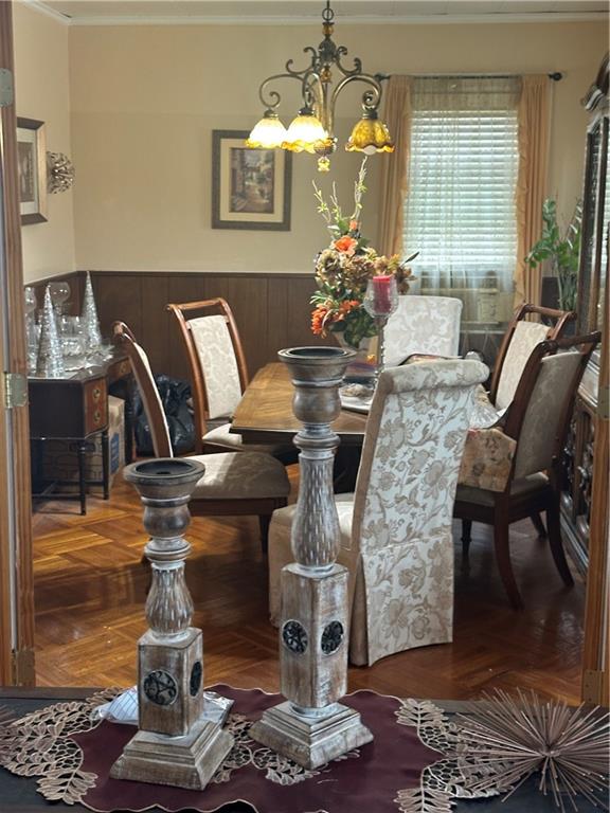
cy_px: 406
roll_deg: -1.9
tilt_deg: -9.3
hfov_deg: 30.3
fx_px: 1128
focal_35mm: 48
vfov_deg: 39.7
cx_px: 305
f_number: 1.78
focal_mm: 6.86
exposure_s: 1/40
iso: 250
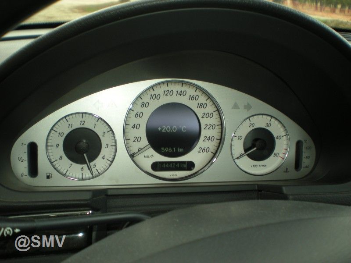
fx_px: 385
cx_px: 176
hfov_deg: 49.0
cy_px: 132
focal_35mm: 38
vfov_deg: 37.7
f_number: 3.1
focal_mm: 6.3
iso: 64
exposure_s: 1/30
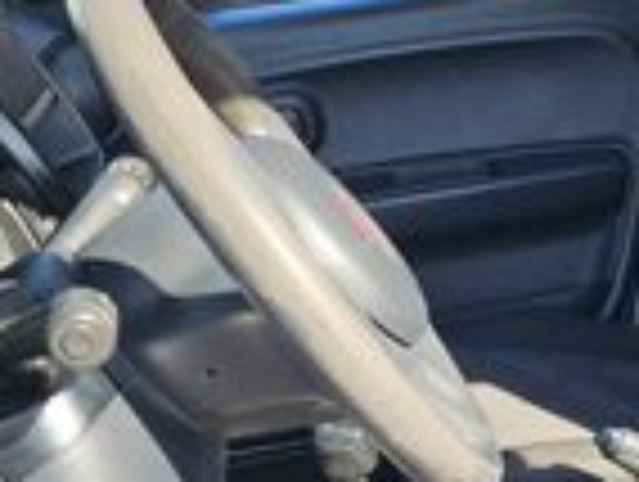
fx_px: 1405
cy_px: 329
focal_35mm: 76
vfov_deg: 19.4
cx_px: 760
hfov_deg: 23.5
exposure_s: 1/417
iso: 40
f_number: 1.8
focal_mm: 5.4
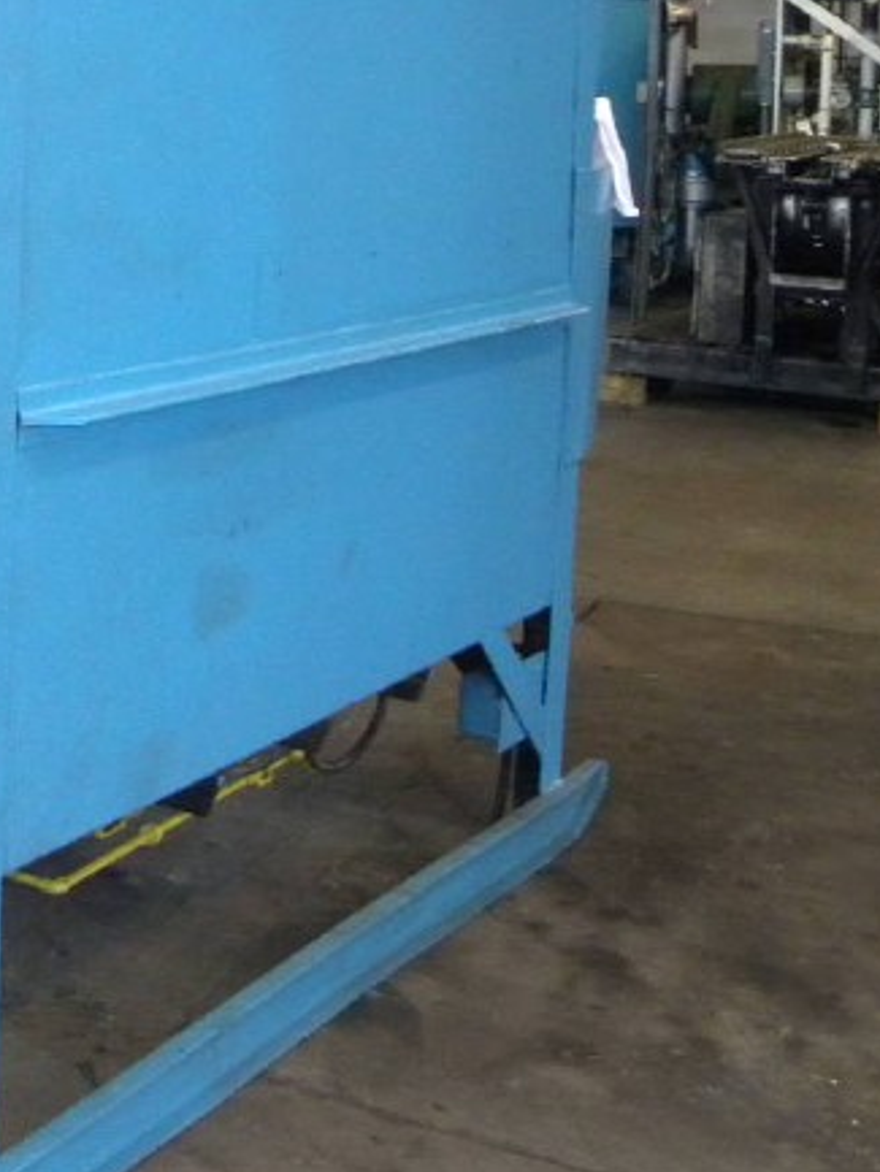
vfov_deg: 31.4
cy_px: 252
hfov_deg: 22.9
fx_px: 2033
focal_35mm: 60
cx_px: -111
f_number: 2.8
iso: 400
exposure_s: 1/30
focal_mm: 4.6
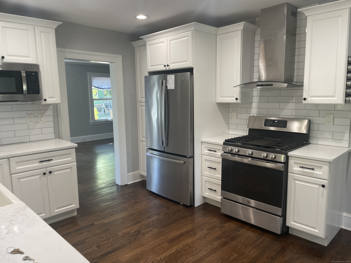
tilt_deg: -7.9
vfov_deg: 53.1
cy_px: 132
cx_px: 176
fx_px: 264
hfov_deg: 67.3
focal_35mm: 26
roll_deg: +1.8
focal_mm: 4.2
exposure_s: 1/63
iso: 80
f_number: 1.6
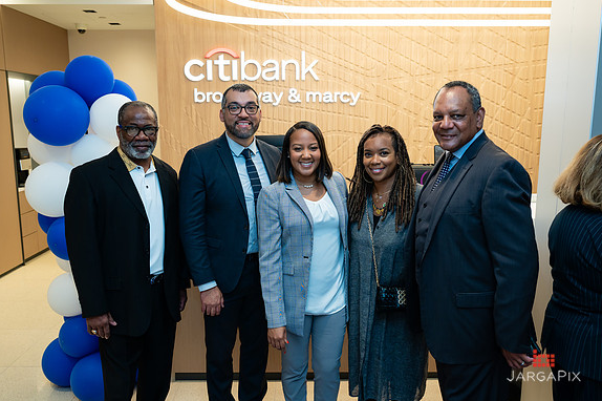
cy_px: 196
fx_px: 501
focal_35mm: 30
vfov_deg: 43.6
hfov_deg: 62.0
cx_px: 294
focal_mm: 28
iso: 400
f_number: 4
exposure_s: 1/160
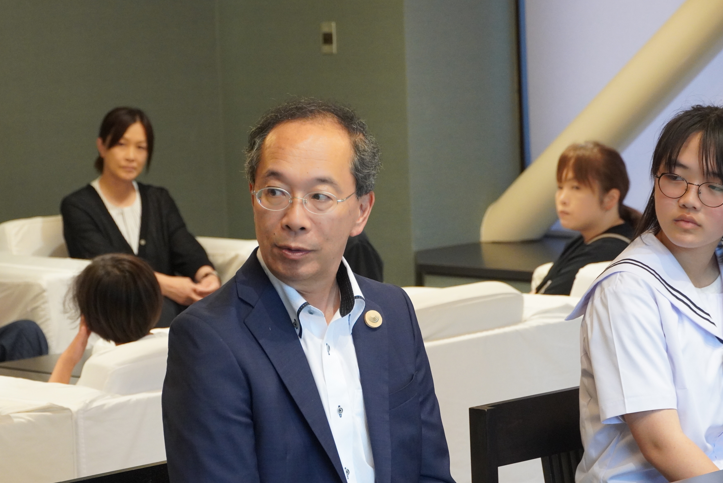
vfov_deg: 11.3
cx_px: 308
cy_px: 256
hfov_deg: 16.8
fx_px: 2443
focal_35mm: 122
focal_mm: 67
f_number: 5.6
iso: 3200
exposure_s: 1/160
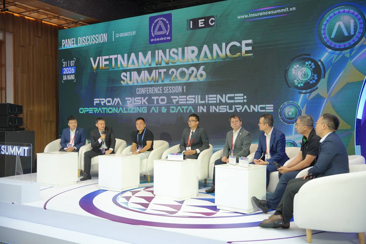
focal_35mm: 38
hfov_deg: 50.7
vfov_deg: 35.0
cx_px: 183
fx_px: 386
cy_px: 122
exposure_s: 1/250
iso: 500
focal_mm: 38
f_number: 2.8
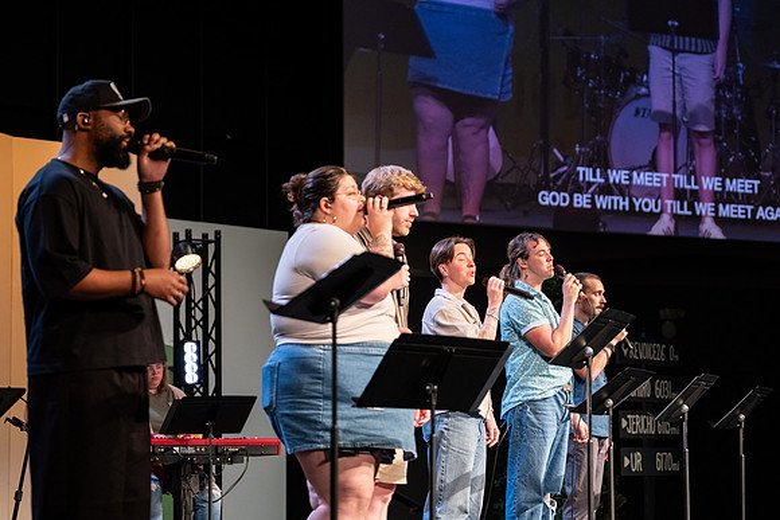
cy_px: 260
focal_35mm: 112
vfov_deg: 12.2
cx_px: 390
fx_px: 2427
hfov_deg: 18.3
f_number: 2.8
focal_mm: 74.4
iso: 1000
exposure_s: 1/110
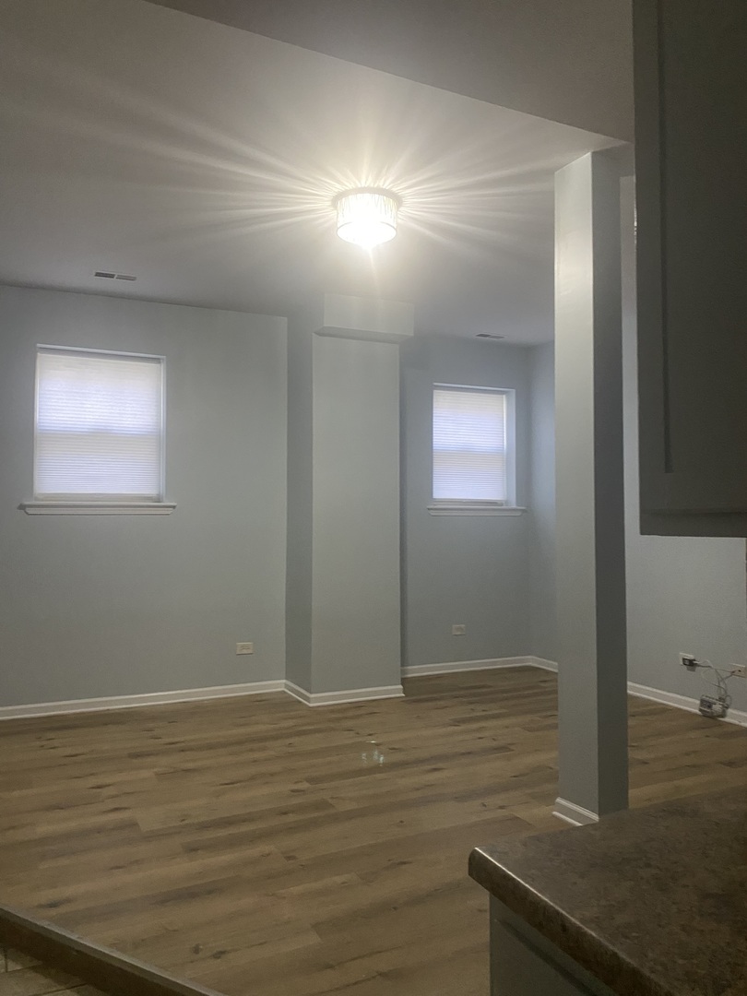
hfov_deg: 53.1
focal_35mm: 26
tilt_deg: +3.7
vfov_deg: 67.3
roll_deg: +0.1
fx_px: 748
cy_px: 498
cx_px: 374
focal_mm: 4.25
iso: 320
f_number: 1.8
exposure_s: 1/60
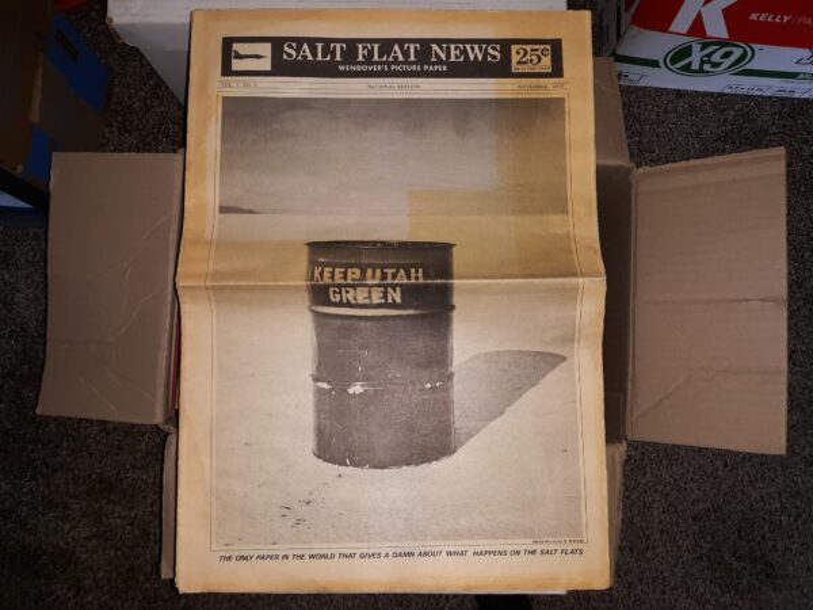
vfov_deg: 49.7
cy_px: 305
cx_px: 406
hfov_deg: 63.4
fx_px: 658
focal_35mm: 28
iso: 50
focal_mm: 3.7
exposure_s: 1/60
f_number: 1.7
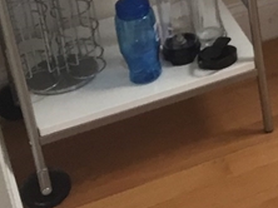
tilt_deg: -24.9
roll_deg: +0.3
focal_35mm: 134
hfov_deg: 12.4
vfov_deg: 10.6
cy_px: -125
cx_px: 611
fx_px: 1075
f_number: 2.2
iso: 80
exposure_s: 1/30
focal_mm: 4.15
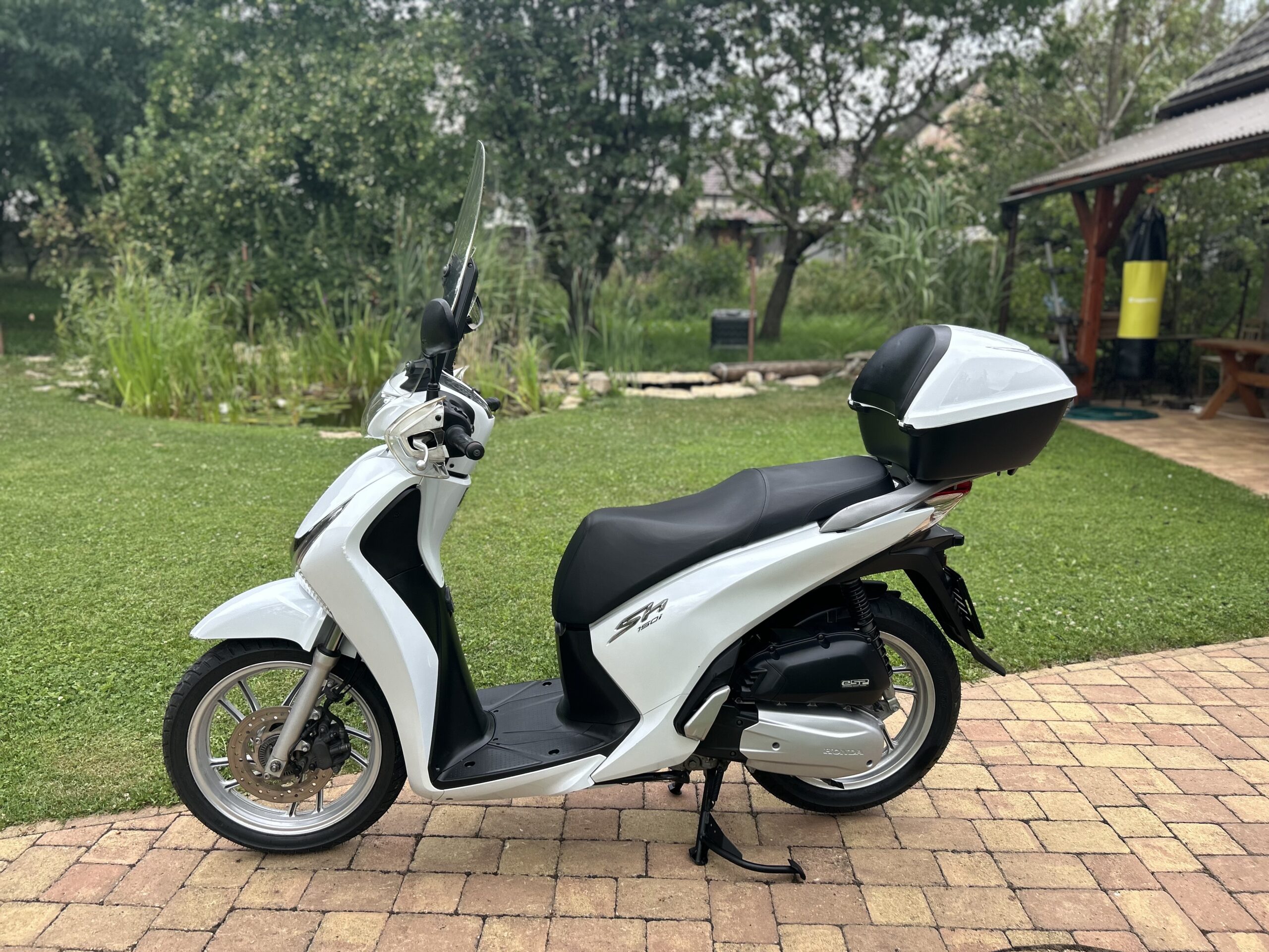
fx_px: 953
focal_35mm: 26
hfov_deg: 67.3
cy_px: 476
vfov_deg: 53.1
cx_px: 634
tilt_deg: -12.2
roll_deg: -0.3
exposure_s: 1/1280
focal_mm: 5.7
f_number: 1.5
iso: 50
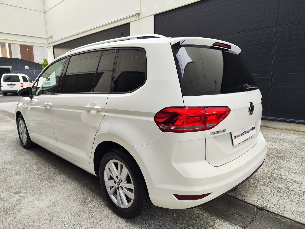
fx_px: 203
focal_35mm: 23
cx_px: 152
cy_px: 114
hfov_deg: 73.9
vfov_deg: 58.9
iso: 67
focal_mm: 7.01
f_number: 1.69
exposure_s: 1/100
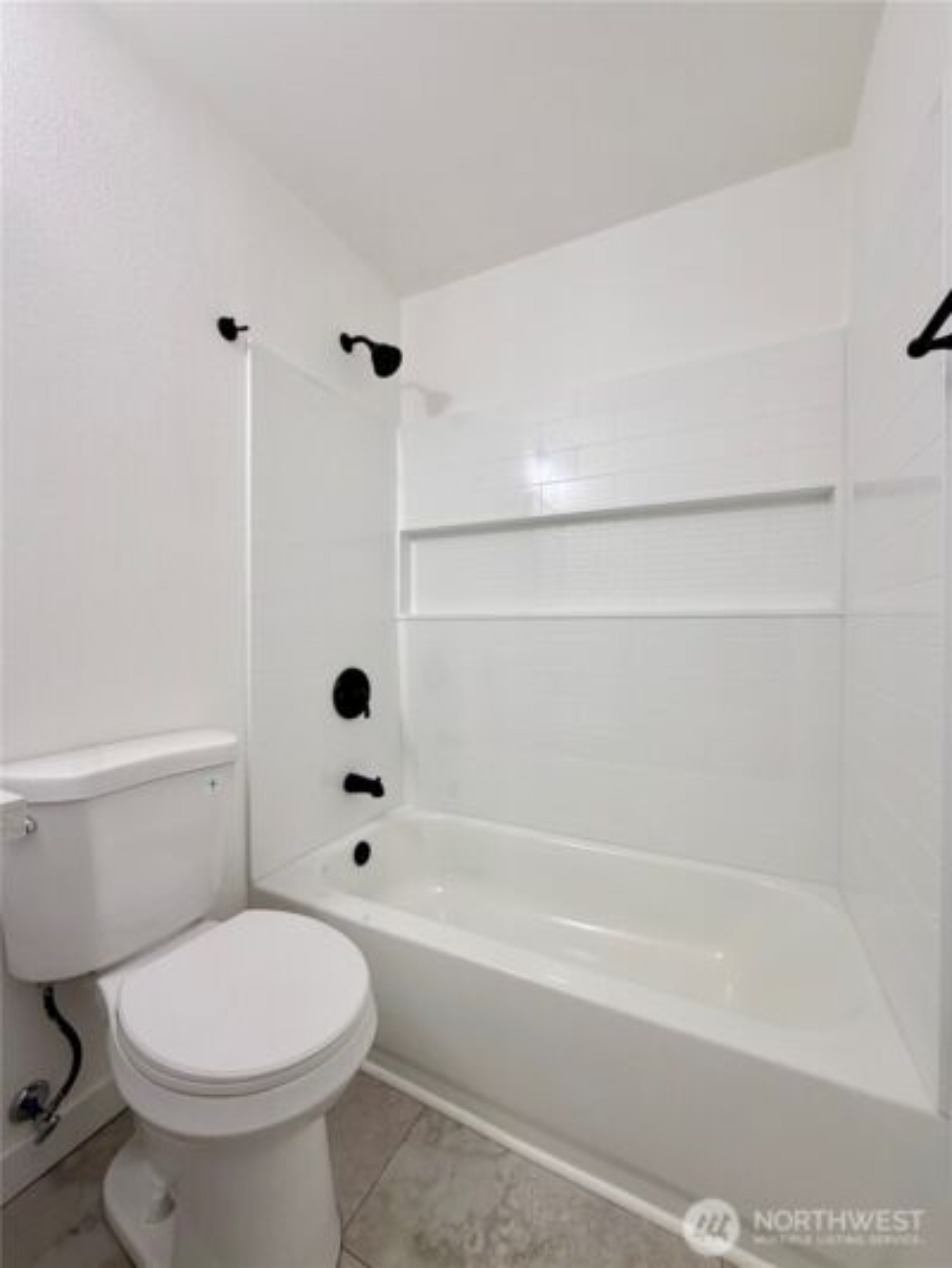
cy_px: 634
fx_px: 513
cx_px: 476
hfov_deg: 85.7
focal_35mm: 14
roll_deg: -0.5
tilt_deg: +0.1
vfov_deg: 102.1
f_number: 2.2
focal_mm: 2.22
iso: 125
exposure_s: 1/120
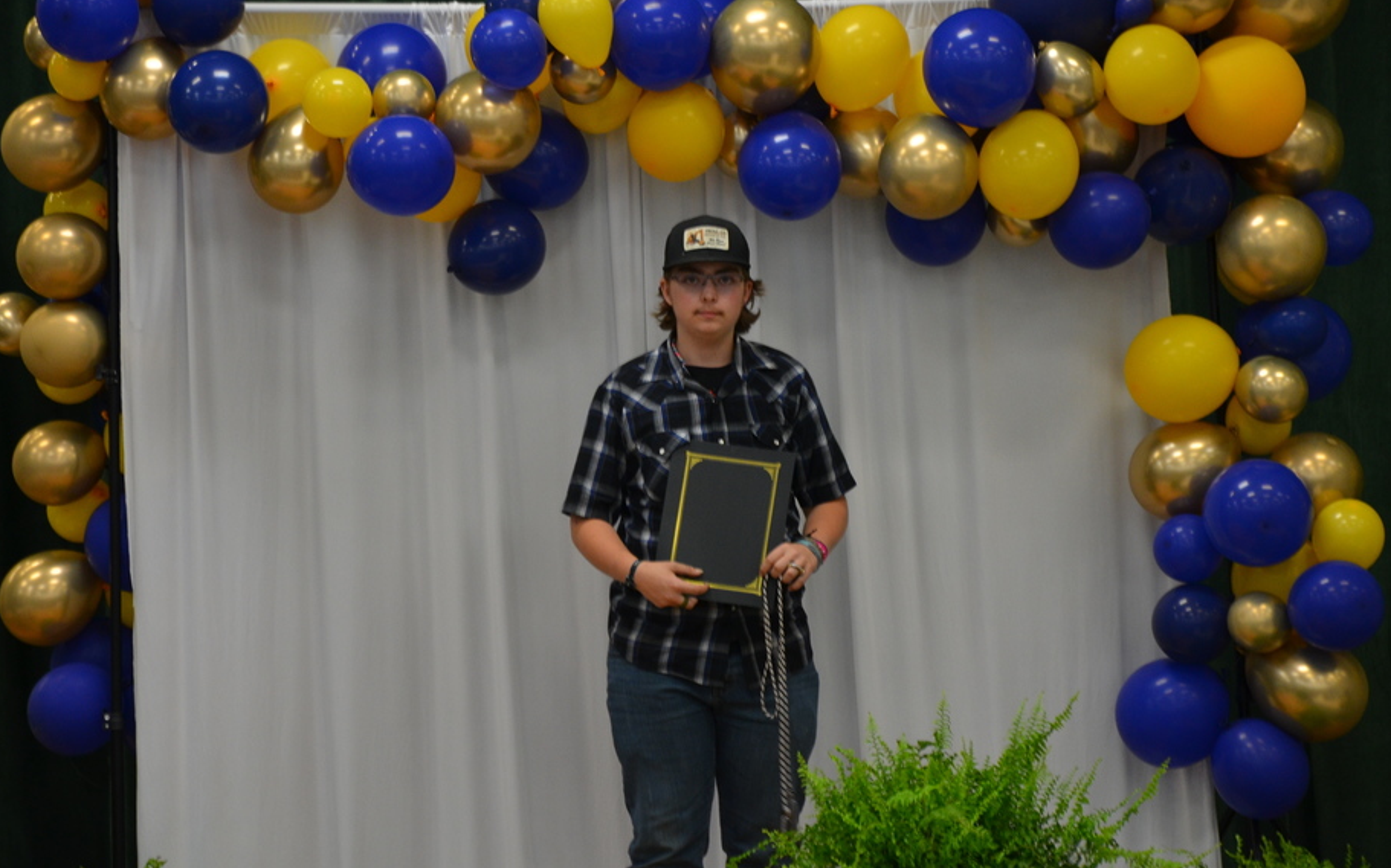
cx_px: 692
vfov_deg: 6.6
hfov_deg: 10.5
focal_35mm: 199
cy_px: 410
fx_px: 7543
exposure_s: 1/30
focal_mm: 116
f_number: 5.6
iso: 800
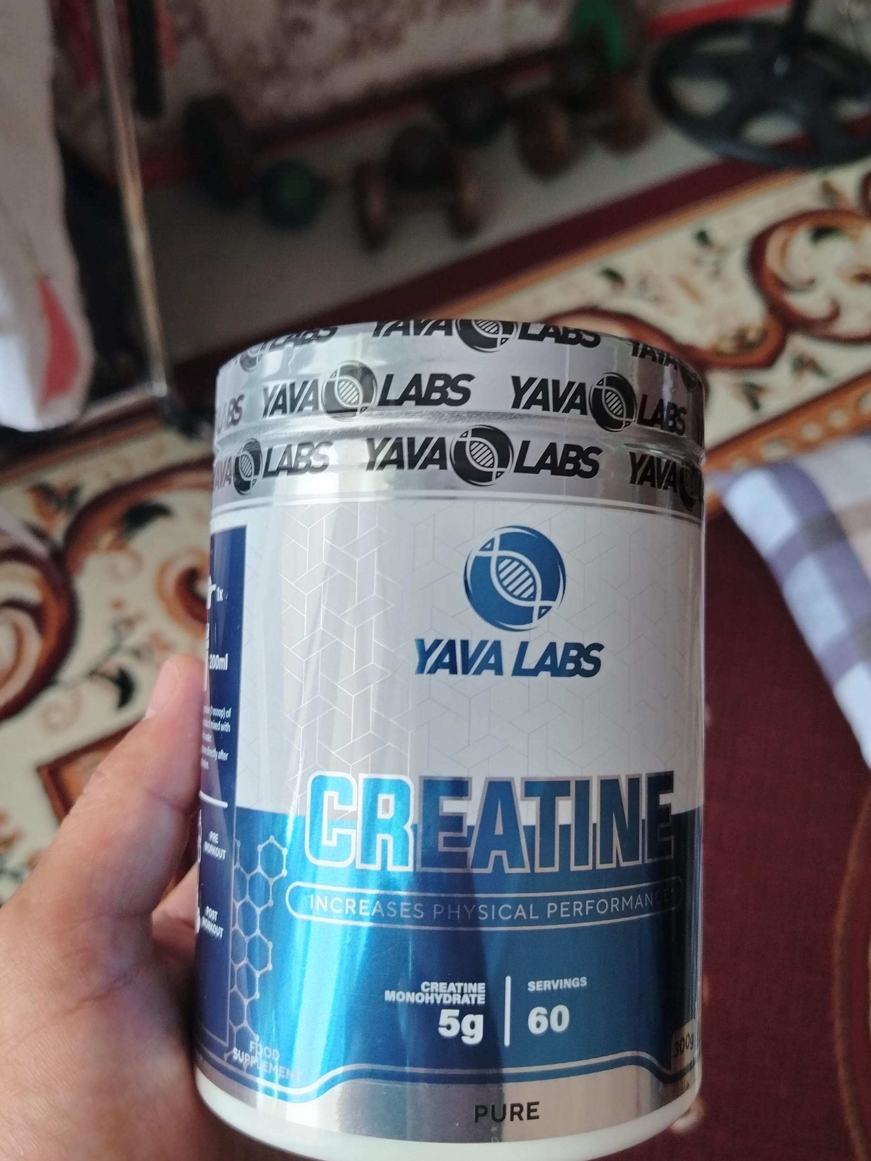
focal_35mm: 32
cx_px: 445
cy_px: 580
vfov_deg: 56.8
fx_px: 1074
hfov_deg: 44.2
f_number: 1.75
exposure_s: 1/33.3
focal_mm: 5.25
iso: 372
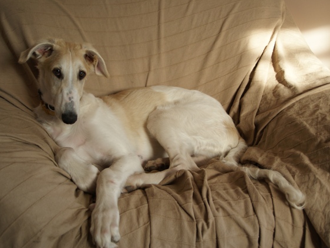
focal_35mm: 49
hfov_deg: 38.9
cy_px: 124
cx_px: 154
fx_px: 467
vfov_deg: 29.7
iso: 160
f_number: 4.5
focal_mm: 30
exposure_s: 1/50
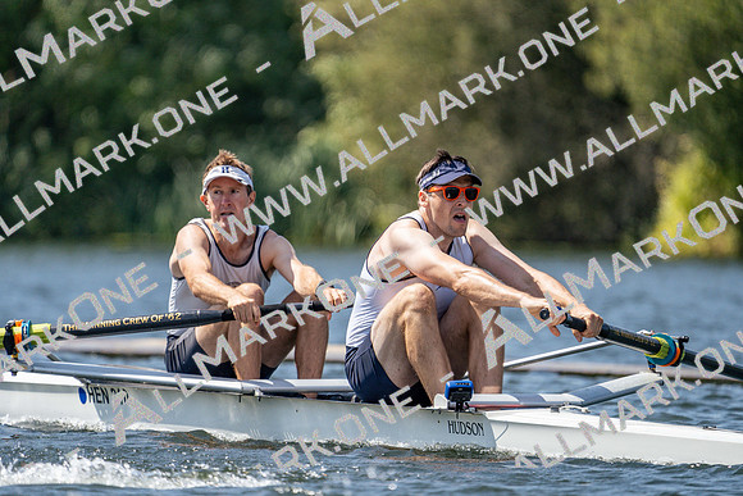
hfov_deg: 3.4
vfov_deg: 2.3
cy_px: 248
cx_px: 372
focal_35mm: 600
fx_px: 12386
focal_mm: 600
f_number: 6.3
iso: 400
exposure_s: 1/2000
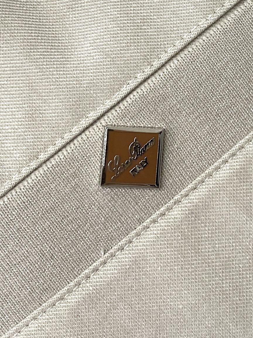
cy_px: 169
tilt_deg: -14.8
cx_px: 126
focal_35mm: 26
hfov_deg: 53.1
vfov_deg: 67.3
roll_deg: +37.4
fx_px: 253
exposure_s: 1/121
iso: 64
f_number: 1.8
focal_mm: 4.25
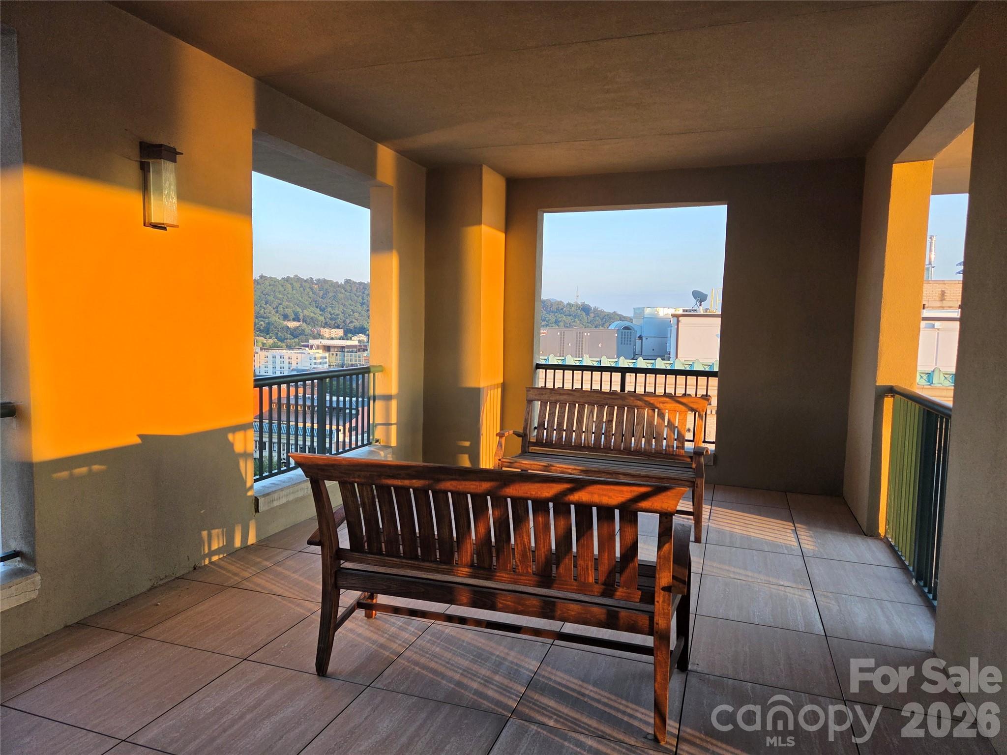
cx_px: 504
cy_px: 378
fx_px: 669
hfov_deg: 73.9
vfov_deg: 58.9
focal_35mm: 23
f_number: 1.8
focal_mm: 5.4
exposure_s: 1/120
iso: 32
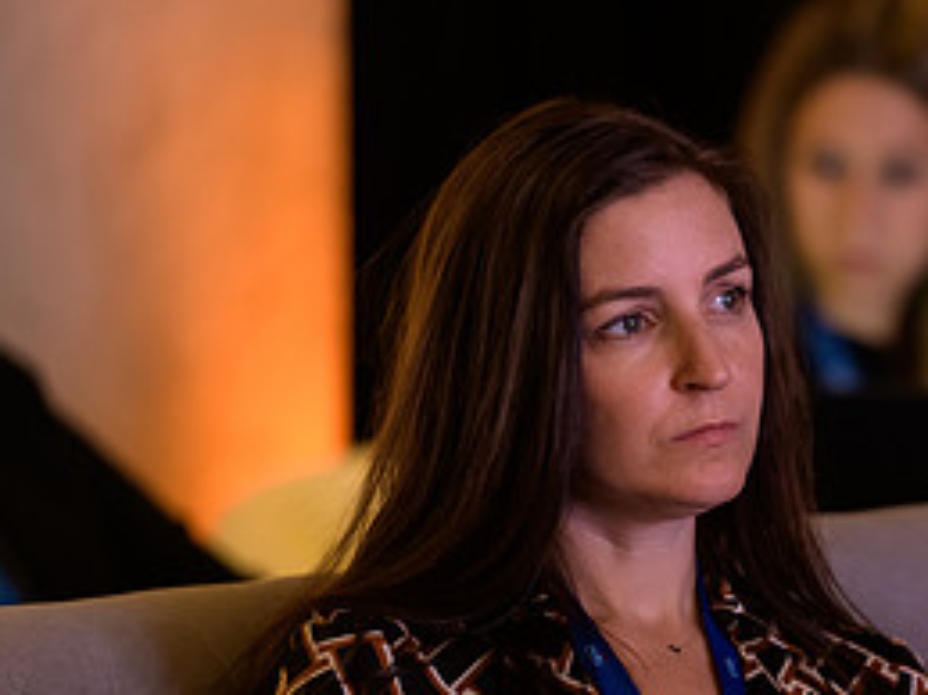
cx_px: 817
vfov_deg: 3.4
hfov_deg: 4.6
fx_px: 11549
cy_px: 622
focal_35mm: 431
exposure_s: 1/60
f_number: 3.2
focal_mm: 200
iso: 1600
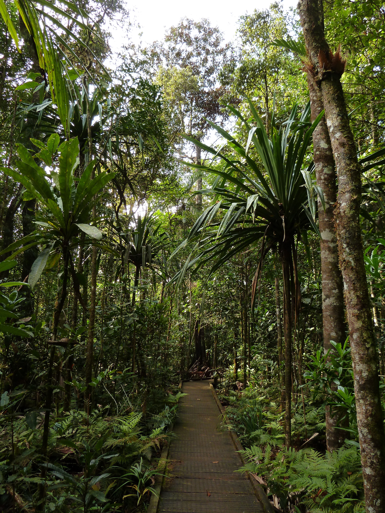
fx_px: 371
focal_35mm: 25
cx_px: 192
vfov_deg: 69.4
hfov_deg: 54.9
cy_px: 256
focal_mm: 4.1
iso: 125
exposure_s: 1/60
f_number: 3.3
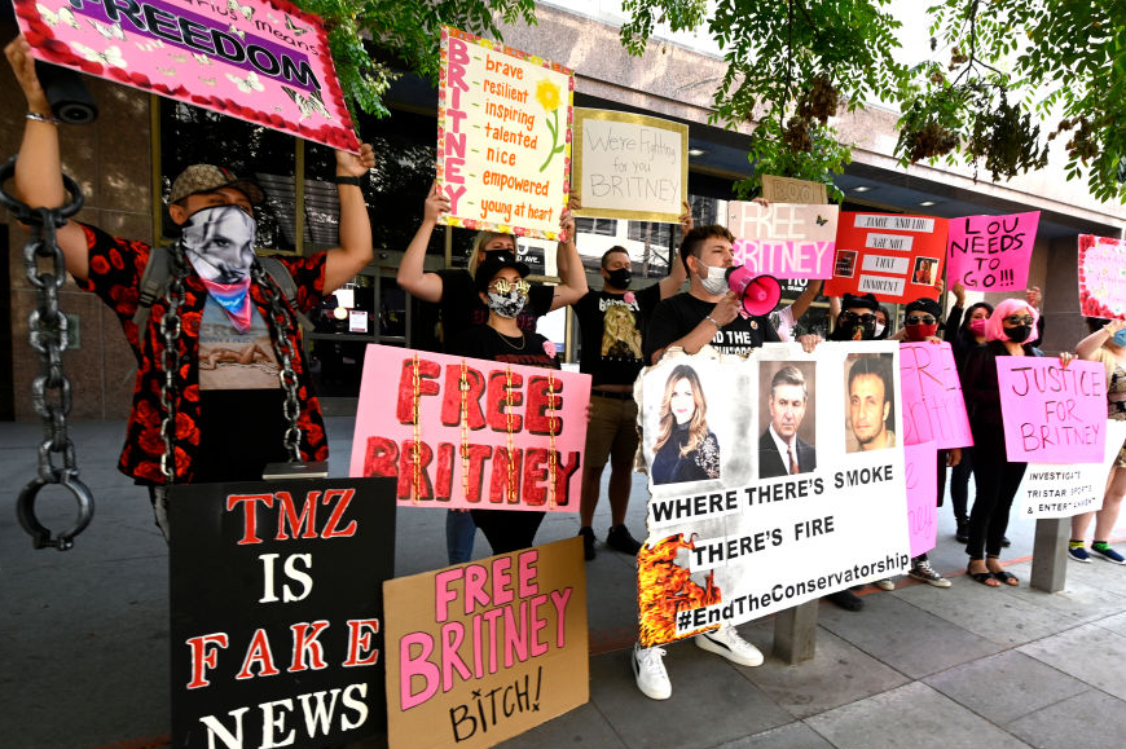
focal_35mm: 20
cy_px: 398
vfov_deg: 61.8
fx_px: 625
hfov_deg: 83.3
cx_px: 654
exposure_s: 1/160
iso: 800
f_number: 8
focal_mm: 17
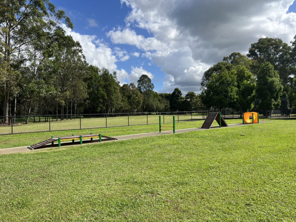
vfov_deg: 53.1
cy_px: 111
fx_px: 222
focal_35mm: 26
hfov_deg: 67.3
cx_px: 148
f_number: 1.5
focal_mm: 5.7
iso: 50
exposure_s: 1/4115
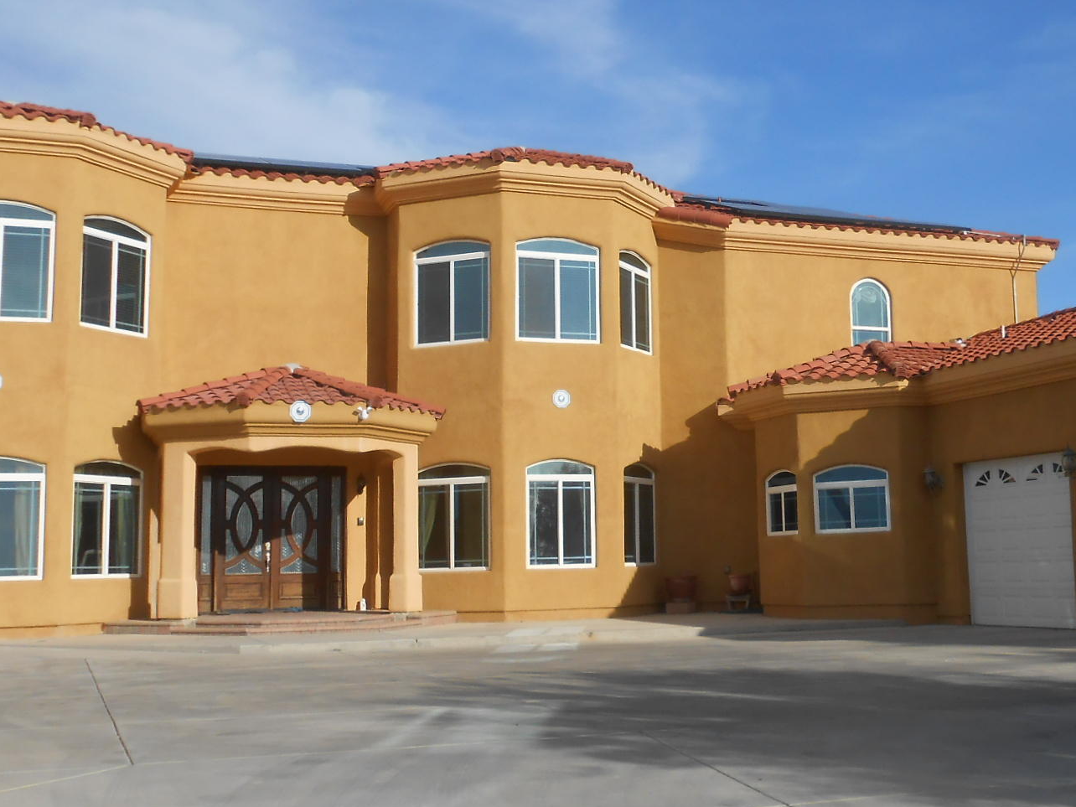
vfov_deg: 31.5
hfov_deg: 40.9
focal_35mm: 46
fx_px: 1430
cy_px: 371
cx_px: 680
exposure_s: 1/1250
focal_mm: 4.6
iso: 80
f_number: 3.5
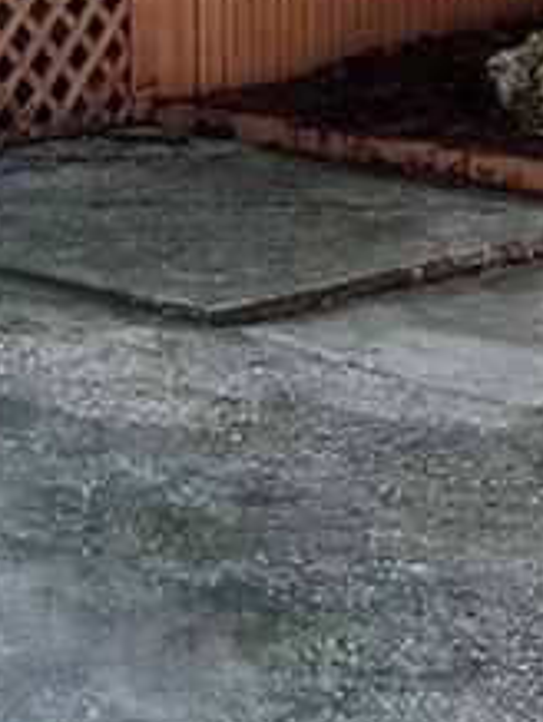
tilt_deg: +0.4
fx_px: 2985
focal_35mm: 143
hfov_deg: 10.2
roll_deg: +0.3
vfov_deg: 12.9
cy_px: -421
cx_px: -123
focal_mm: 5.1
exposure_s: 1/534
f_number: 1.6
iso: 50
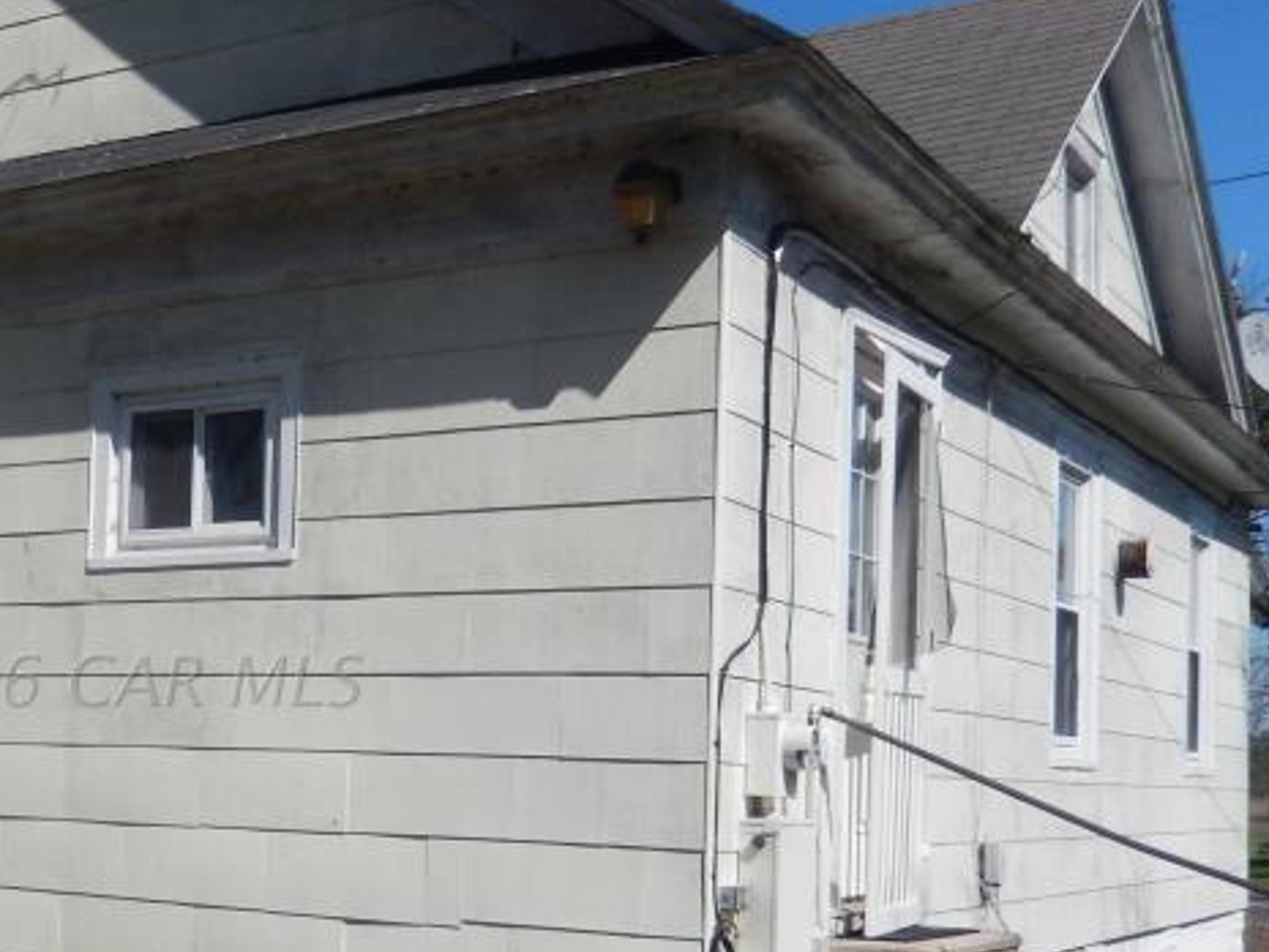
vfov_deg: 26.3
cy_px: 679
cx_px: 85
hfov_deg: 32.8
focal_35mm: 55
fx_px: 2017
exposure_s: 1/500
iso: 125
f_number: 6.8
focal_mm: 4.5
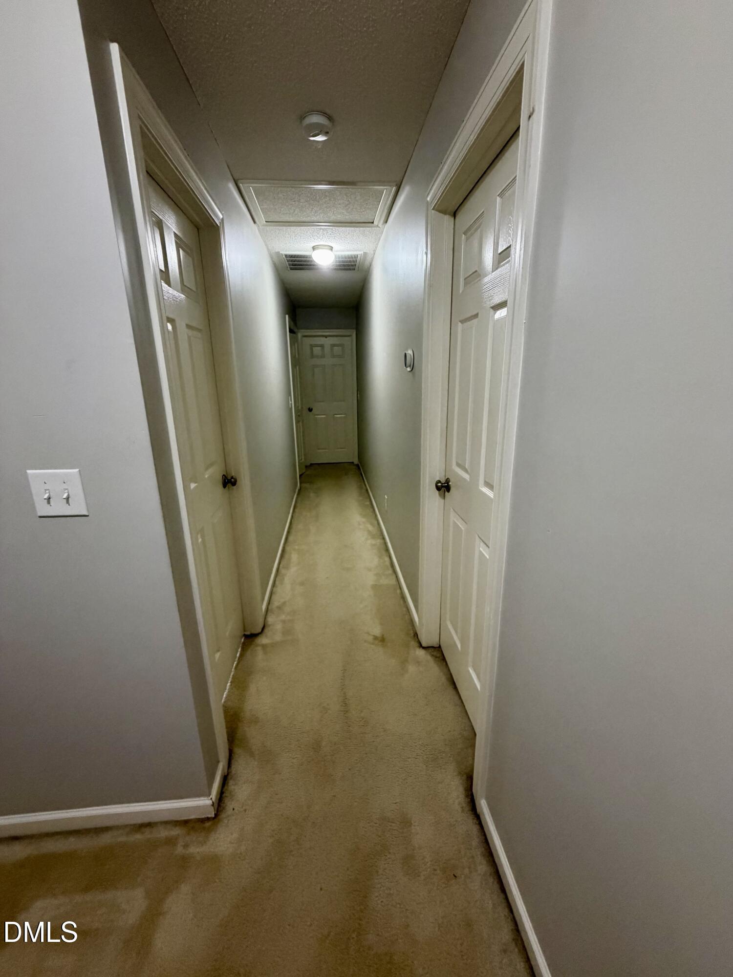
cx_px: 366
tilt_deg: -15.4
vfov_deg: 102.1
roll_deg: +0.4
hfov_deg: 85.7
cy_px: 488
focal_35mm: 14
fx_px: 395
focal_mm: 2.22
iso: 500
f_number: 2.2
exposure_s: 1/60
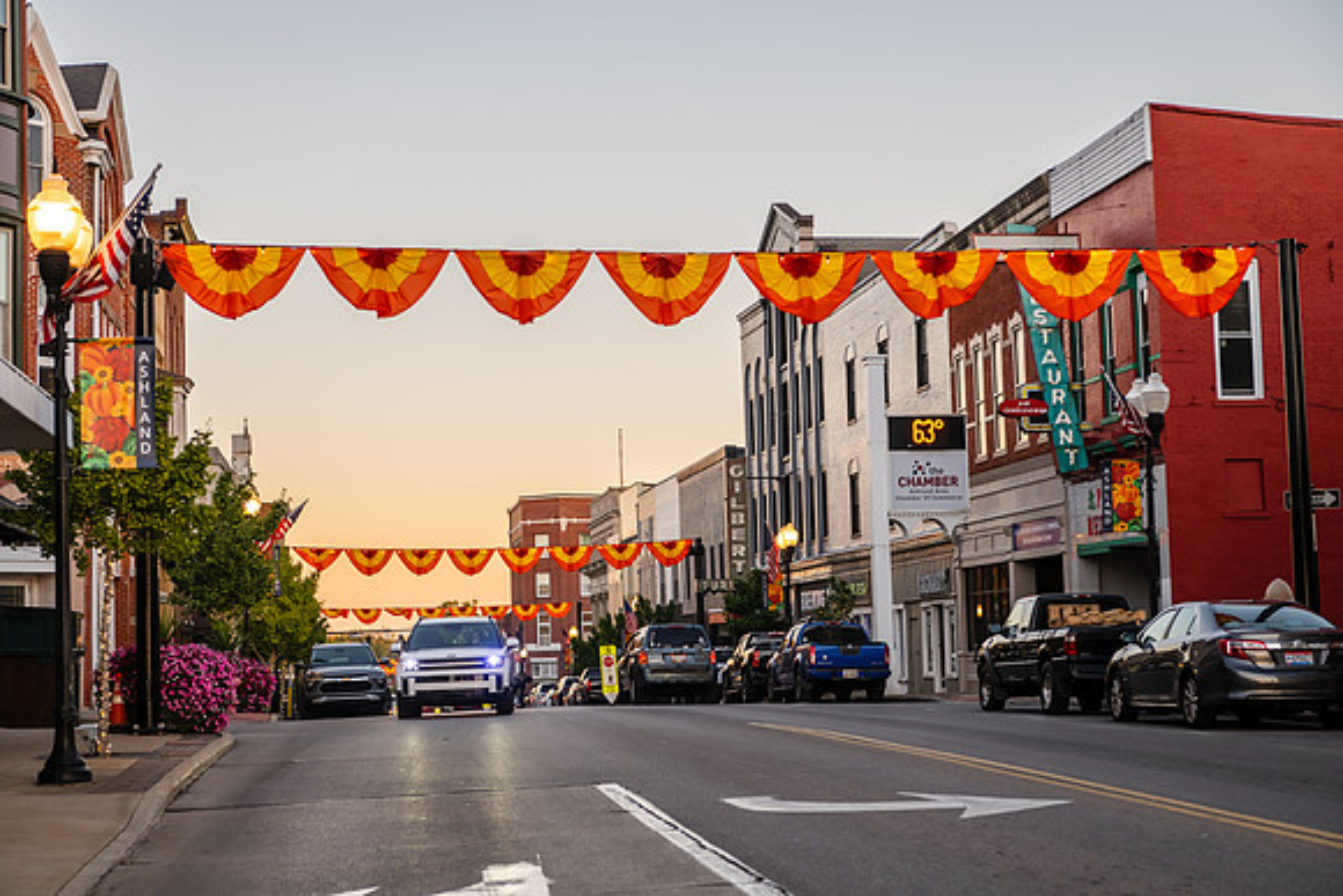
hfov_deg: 32.4
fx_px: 2313
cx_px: 672
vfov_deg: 21.9
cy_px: 448
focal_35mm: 62
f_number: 4.5
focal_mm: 62
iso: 500
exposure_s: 1/400
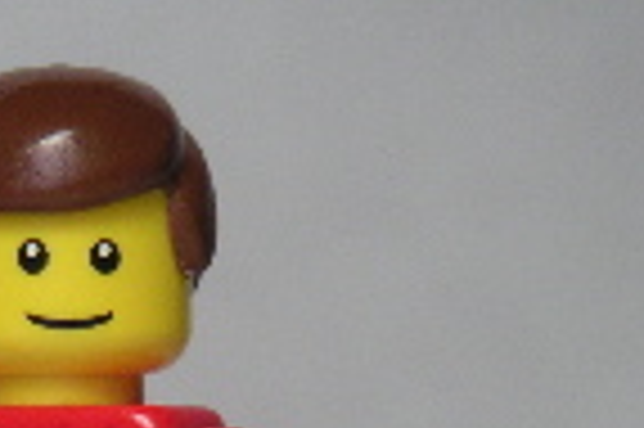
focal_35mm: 344
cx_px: 34
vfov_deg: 4.0
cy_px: 577
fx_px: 6147
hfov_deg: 6.0
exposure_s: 1/111
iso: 100
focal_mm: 17.1
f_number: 3.6
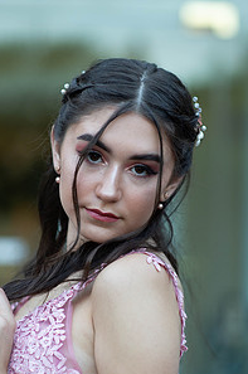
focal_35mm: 129
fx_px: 1338
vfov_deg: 15.9
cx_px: 114
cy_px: 223
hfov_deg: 10.6
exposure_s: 1/640
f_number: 2
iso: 250
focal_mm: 85
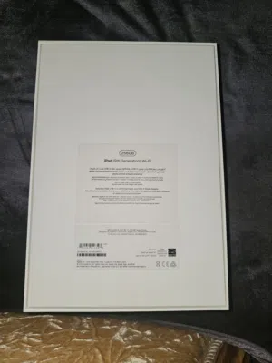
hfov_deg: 58.9
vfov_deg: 73.9
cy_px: 182
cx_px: 136
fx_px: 241
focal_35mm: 23
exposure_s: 1/69.1
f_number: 1.7
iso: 10
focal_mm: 6.3
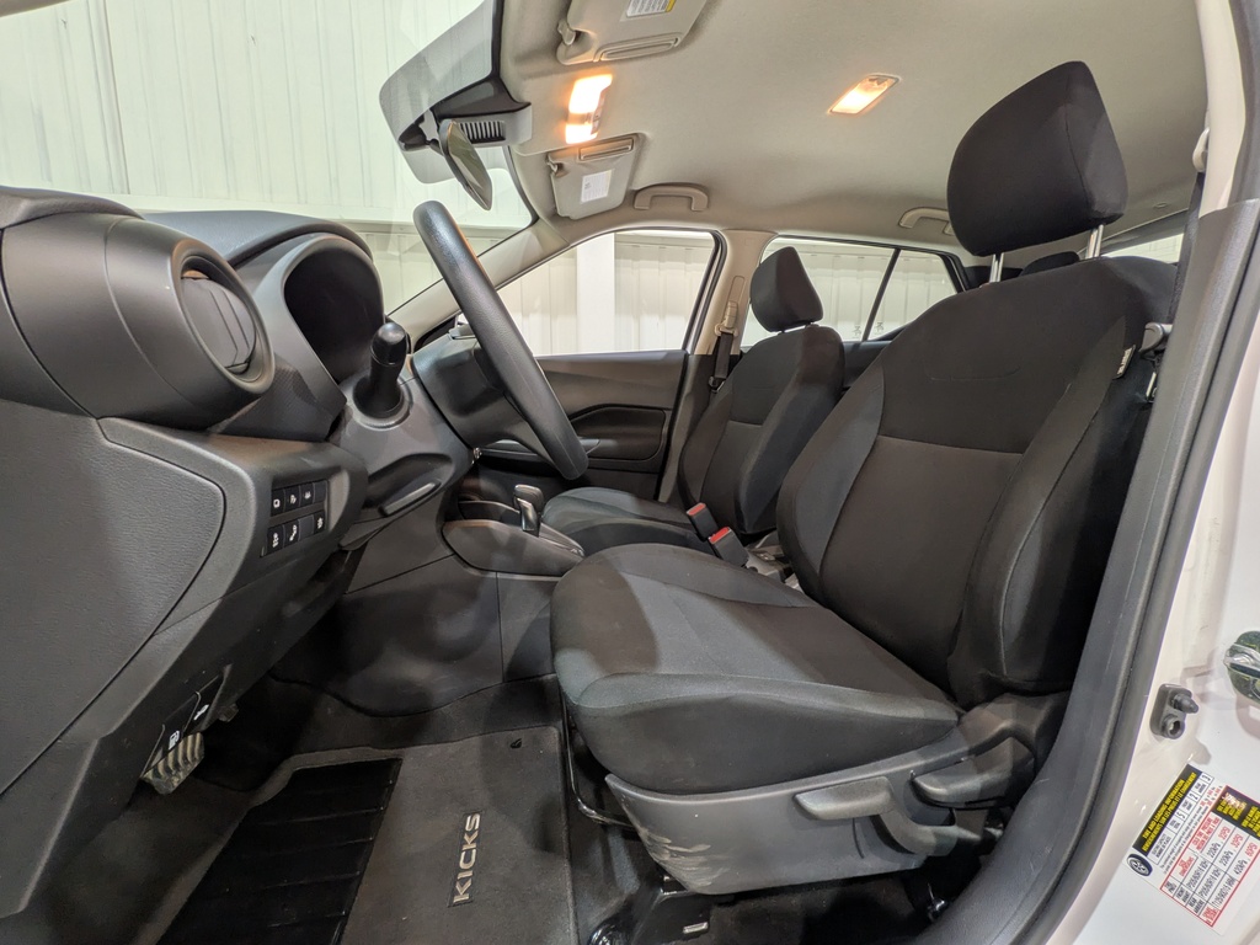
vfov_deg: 85.7
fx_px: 510
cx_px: 630
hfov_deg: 102.1
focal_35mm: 14
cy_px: 472
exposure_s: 1/30
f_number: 2.2
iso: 54
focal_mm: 1.83
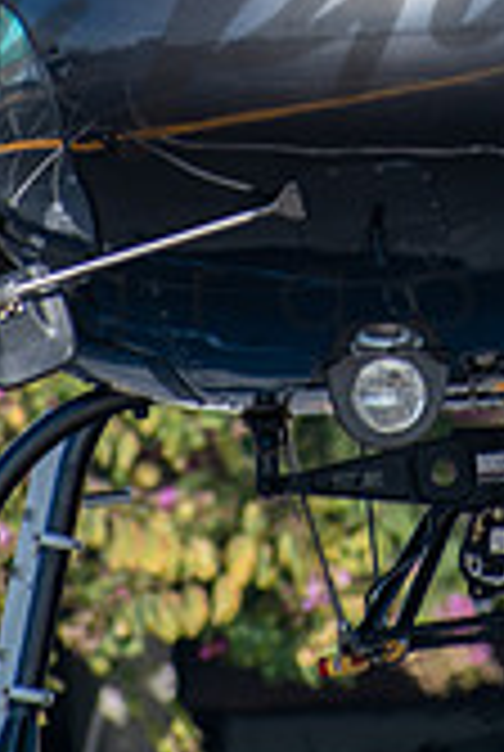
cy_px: -47
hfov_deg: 0.9
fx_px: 30427
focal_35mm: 1455
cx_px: 500
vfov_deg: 1.4
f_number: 6.3
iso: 100
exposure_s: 1/250
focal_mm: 280
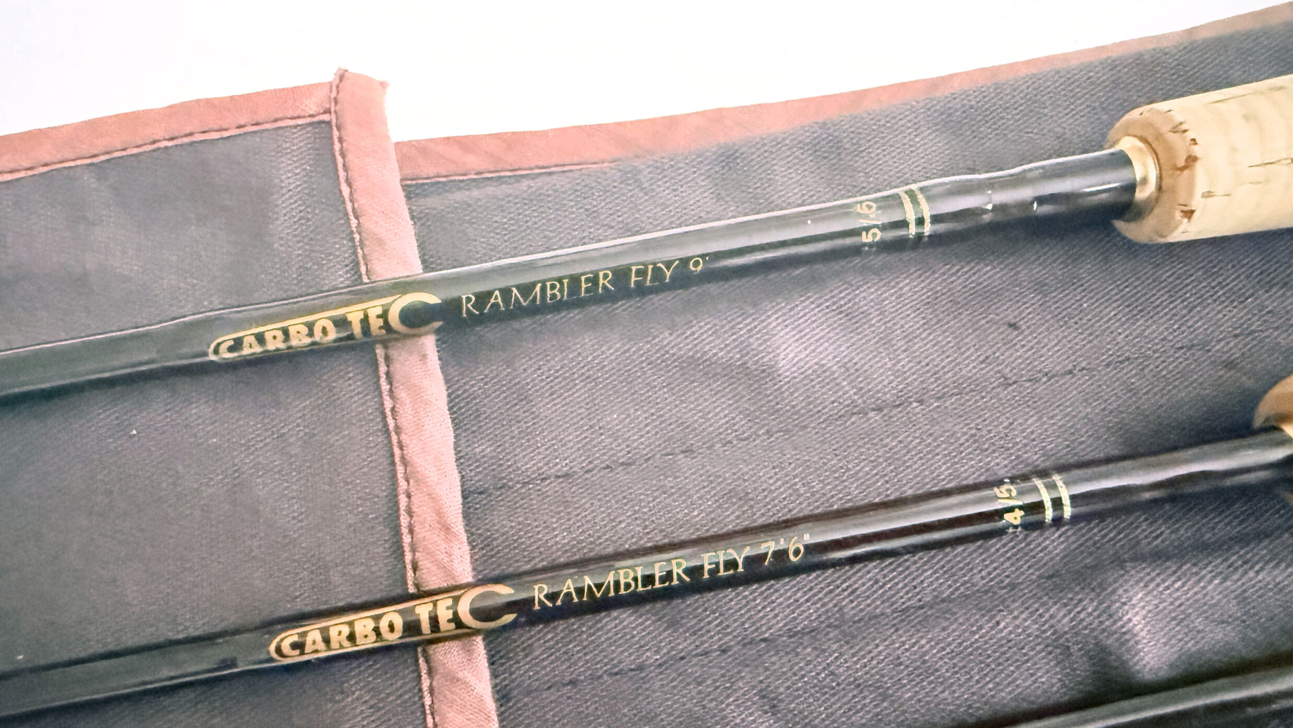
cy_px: 393
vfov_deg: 42.9
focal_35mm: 27
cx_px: 647
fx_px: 926
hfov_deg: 69.9
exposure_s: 1/60
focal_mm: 6.76
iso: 800
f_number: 1.78
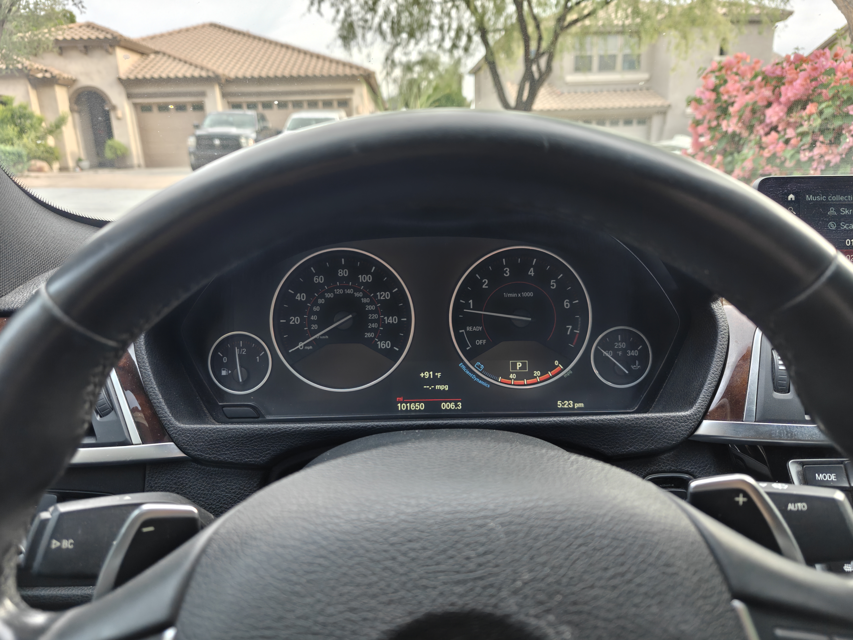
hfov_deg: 73.9
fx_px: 567
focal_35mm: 23
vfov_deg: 58.9
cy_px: 320
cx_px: 426
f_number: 1.6
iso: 400
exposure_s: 1/103
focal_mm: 6.06
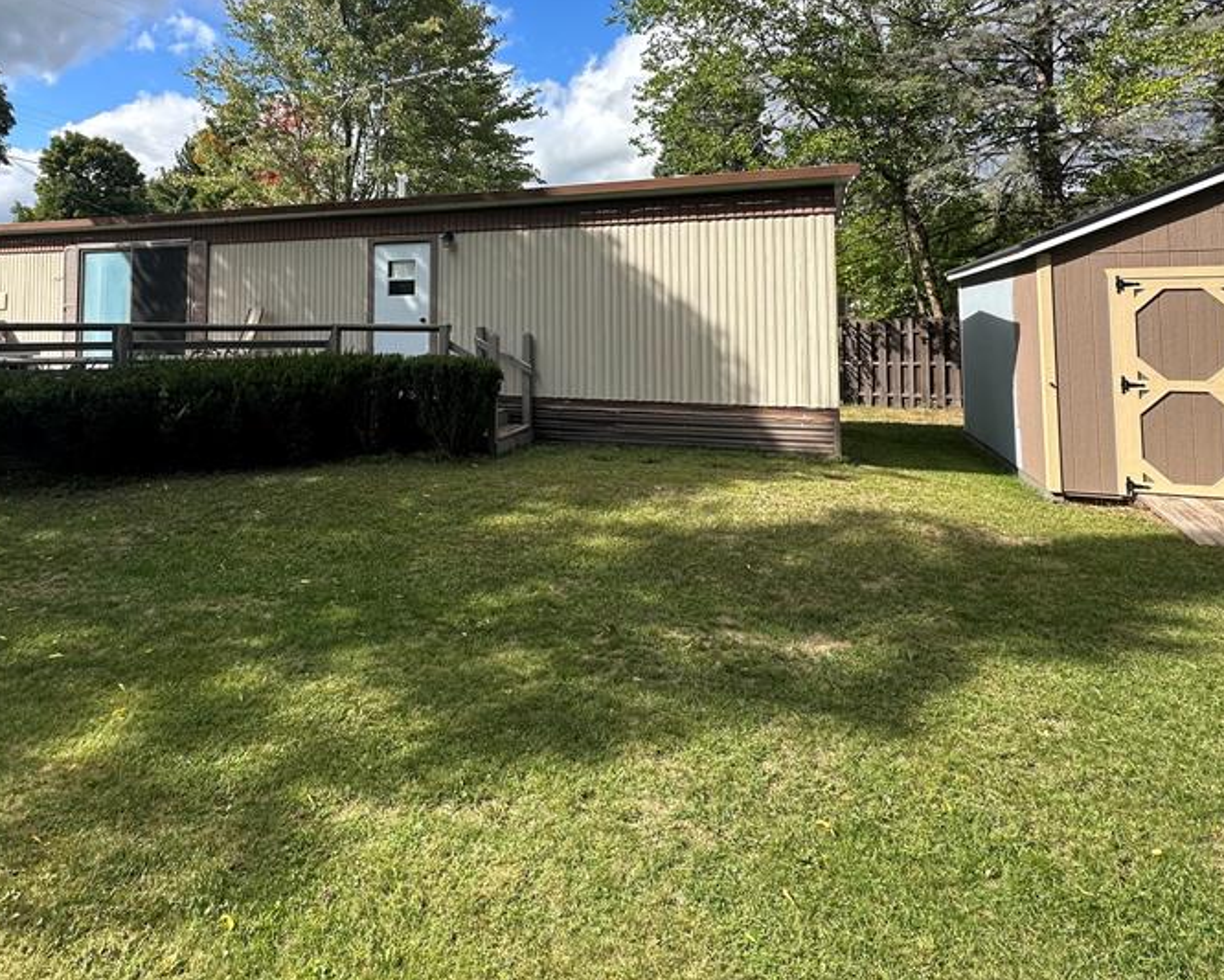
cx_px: 507
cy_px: 281
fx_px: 761
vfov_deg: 62.8
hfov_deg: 77.0
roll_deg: -0.2
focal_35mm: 21
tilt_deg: +2.8
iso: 40
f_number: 2.2
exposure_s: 1/1103
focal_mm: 2.22
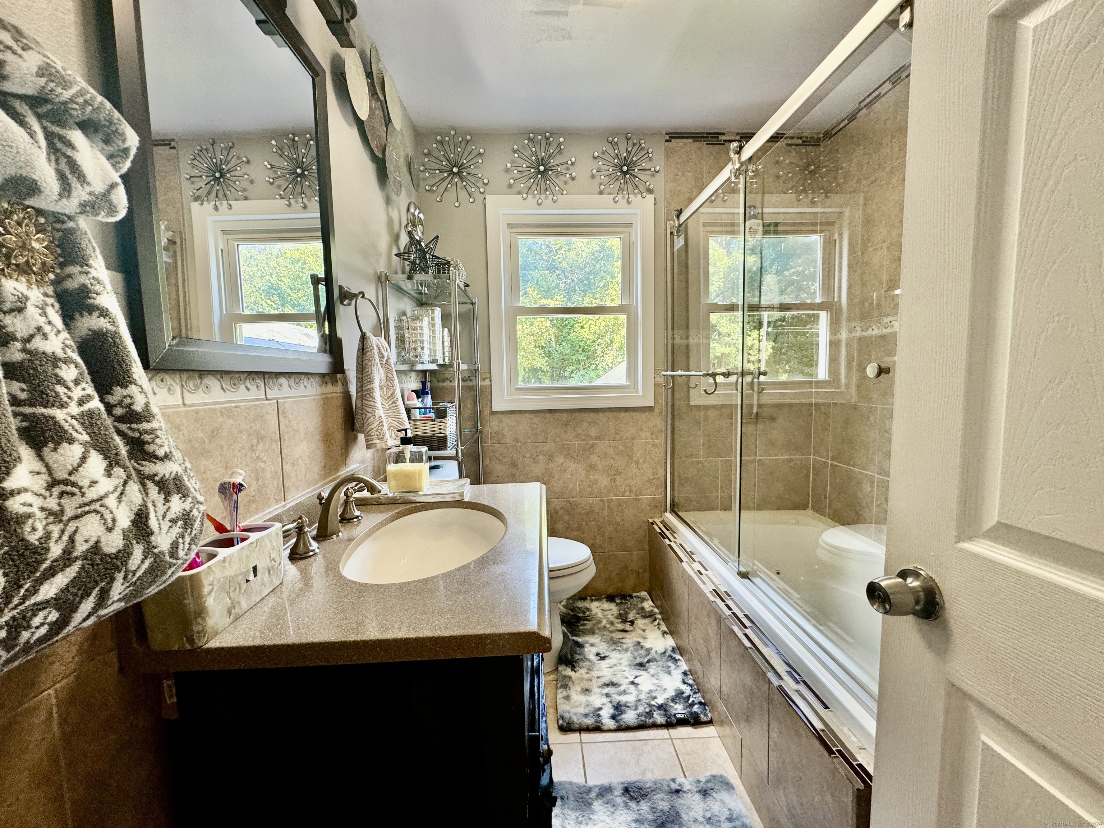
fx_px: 446
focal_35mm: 14
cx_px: 552
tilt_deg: -5.2
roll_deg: +1.5
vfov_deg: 85.7
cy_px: 414
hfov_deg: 102.1
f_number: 2.2
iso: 200
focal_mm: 2.22
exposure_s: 1/99
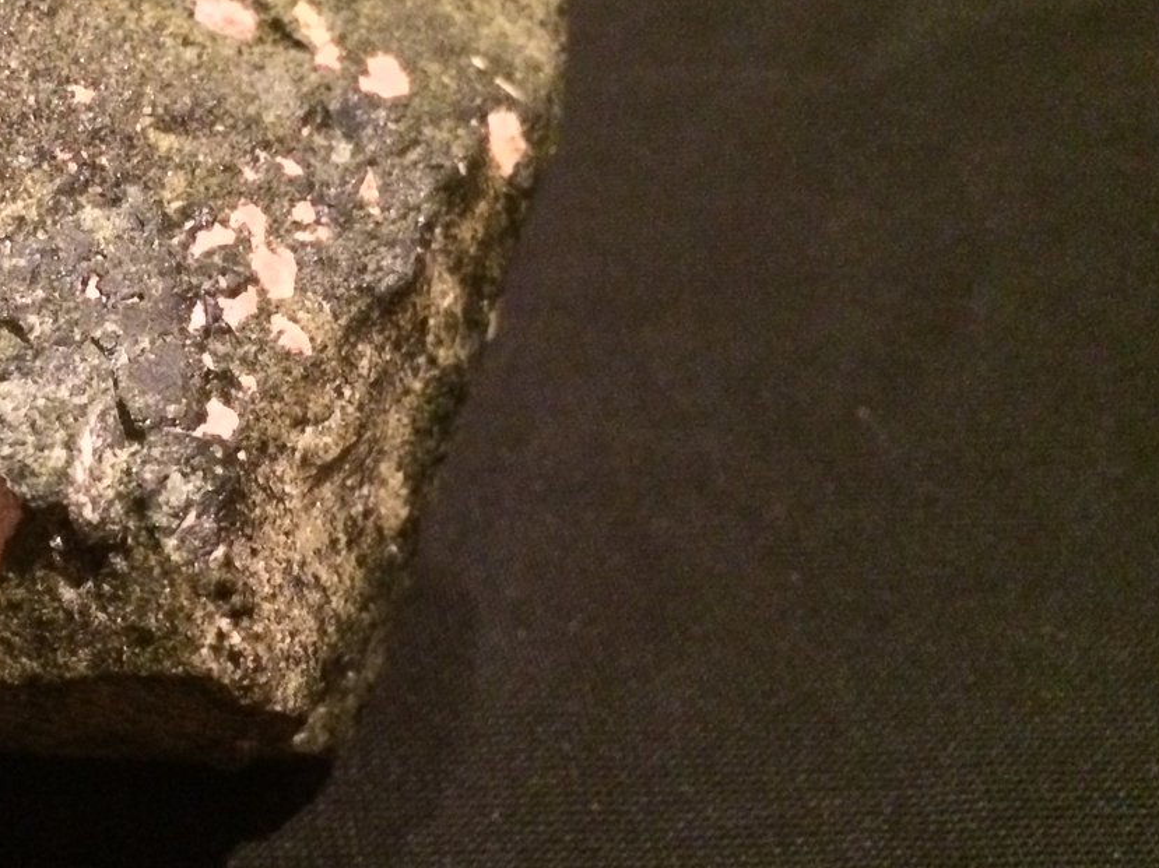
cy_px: 376
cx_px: 56
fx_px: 1874
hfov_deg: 32.2
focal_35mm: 56
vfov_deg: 26.1
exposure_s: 1/15
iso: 1000
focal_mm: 4.15
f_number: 2.2
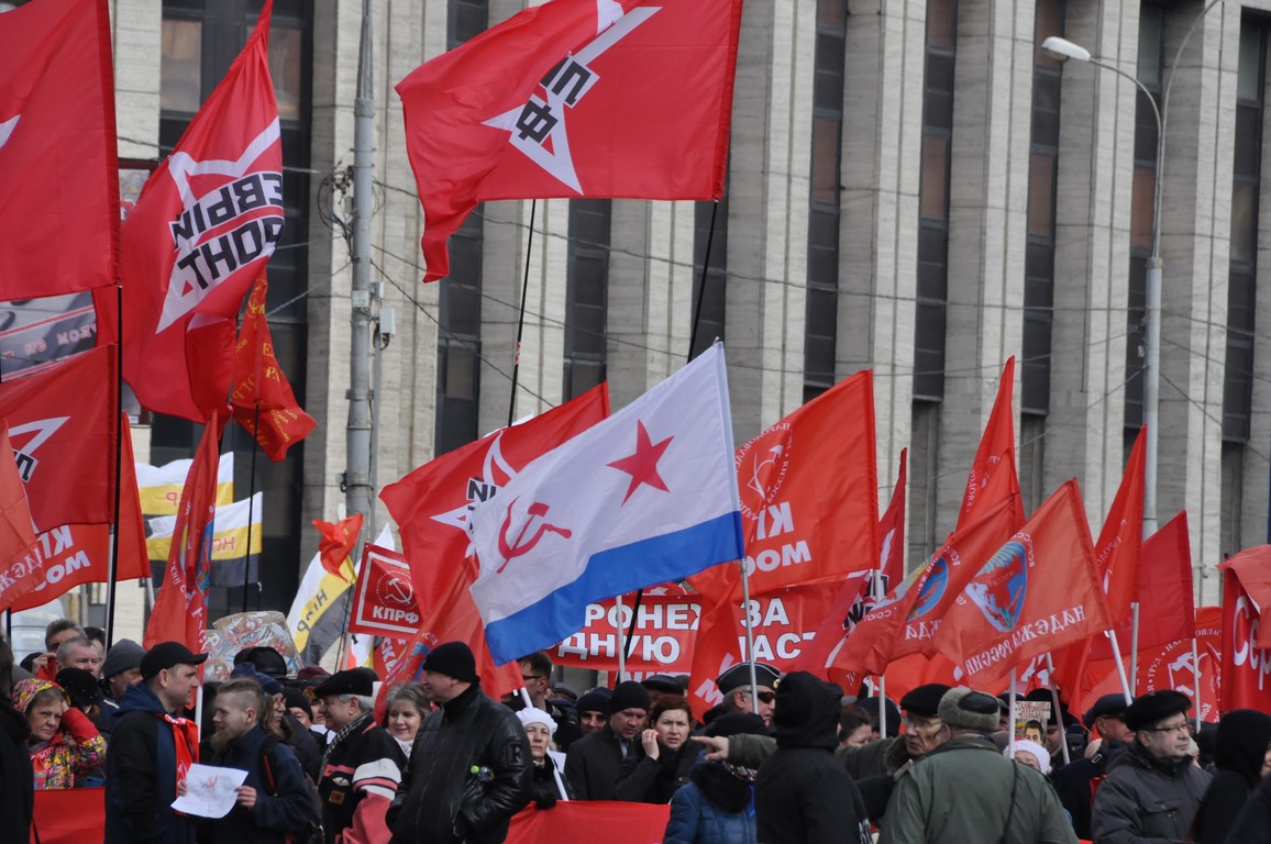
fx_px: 13224
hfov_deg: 5.5
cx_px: 636
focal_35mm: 375
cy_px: 422
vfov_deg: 3.7
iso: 1000
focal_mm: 250
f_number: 9
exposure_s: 1/1250
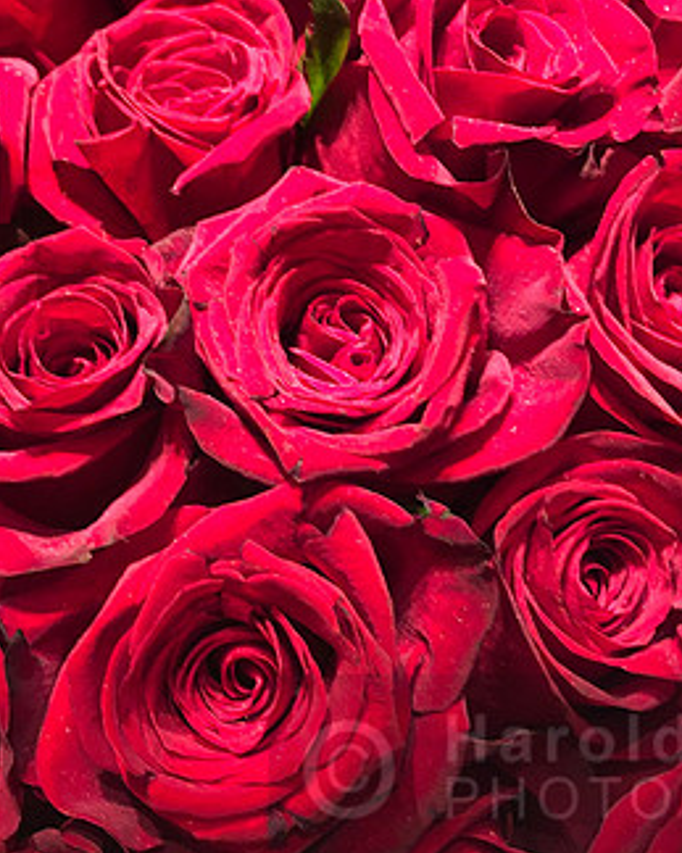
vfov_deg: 38.0
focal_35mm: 49
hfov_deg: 30.7
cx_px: 269
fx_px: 1237
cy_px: 375
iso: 100
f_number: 1.8
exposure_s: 1/15
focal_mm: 4
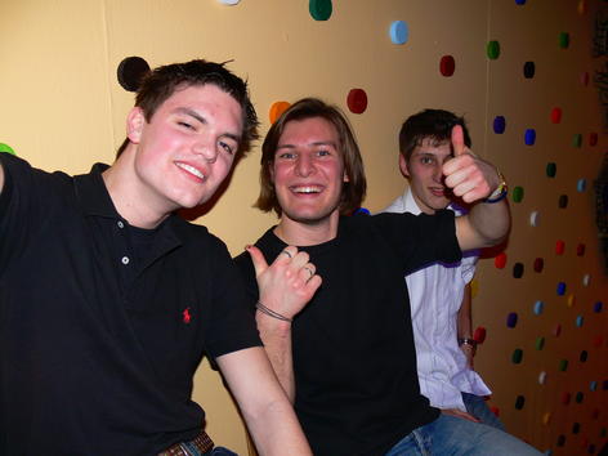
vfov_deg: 40.7
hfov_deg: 52.6
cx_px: 304
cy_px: 228
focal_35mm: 35
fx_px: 615
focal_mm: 7.4
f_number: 2.8
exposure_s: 1/30
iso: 100
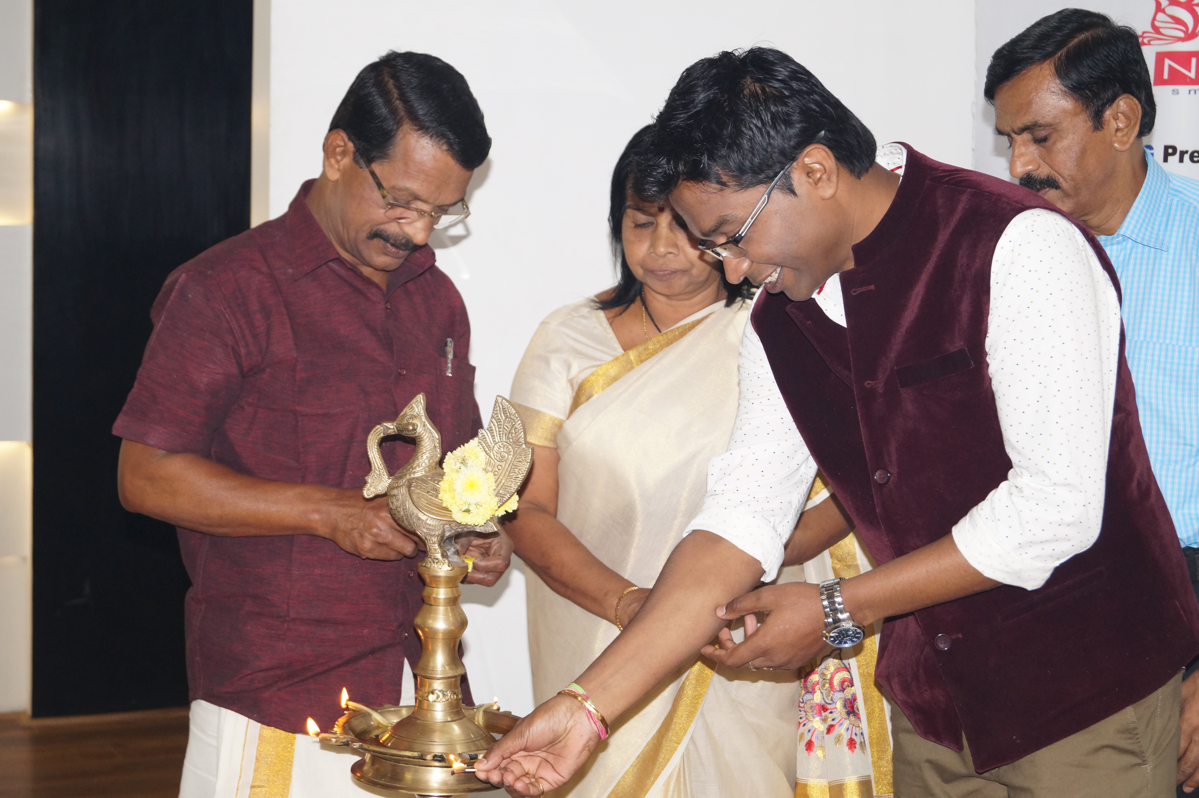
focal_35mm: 68
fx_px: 2247
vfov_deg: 20.1
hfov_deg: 29.9
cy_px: 399
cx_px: 600
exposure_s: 1/80
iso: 800
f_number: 5.6
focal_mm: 45
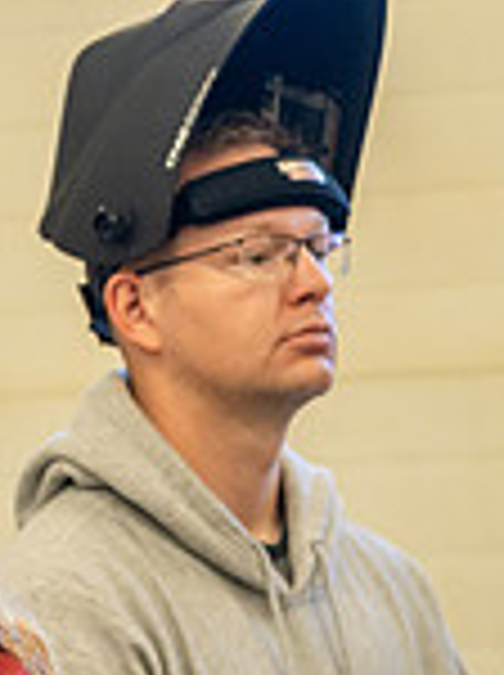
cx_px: -135
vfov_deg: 7.6
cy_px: 727
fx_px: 5081
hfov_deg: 5.6
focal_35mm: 261
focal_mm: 70
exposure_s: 1/200
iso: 320
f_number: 3.2
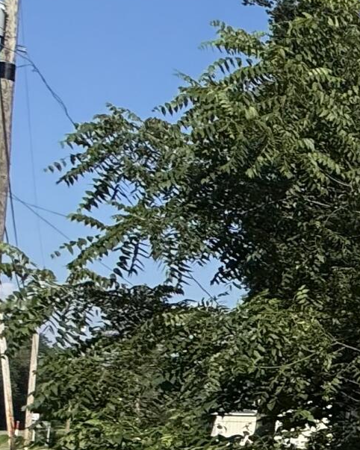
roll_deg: -1.2
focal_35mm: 68
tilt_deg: +2.5
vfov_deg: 26.9
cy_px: 411
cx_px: 999
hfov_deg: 12.6
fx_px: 906
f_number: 2.2
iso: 50
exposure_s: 1/4425
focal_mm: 2.22
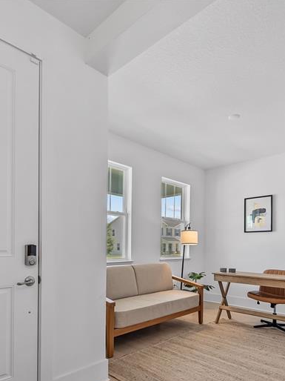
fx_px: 253
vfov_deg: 72.0
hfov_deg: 58.8
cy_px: 251
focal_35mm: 23
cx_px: 148
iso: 320
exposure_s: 1/6
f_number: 6.3
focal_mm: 12
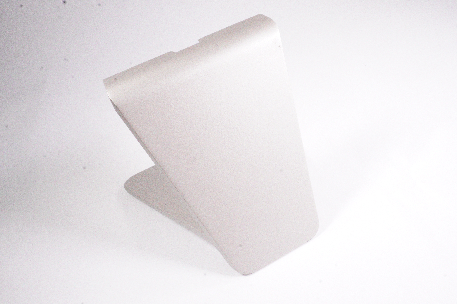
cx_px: 228
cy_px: 152
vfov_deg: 43.5
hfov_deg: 62.0
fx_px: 380
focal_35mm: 30
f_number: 25
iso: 12800
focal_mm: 20
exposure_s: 1/200
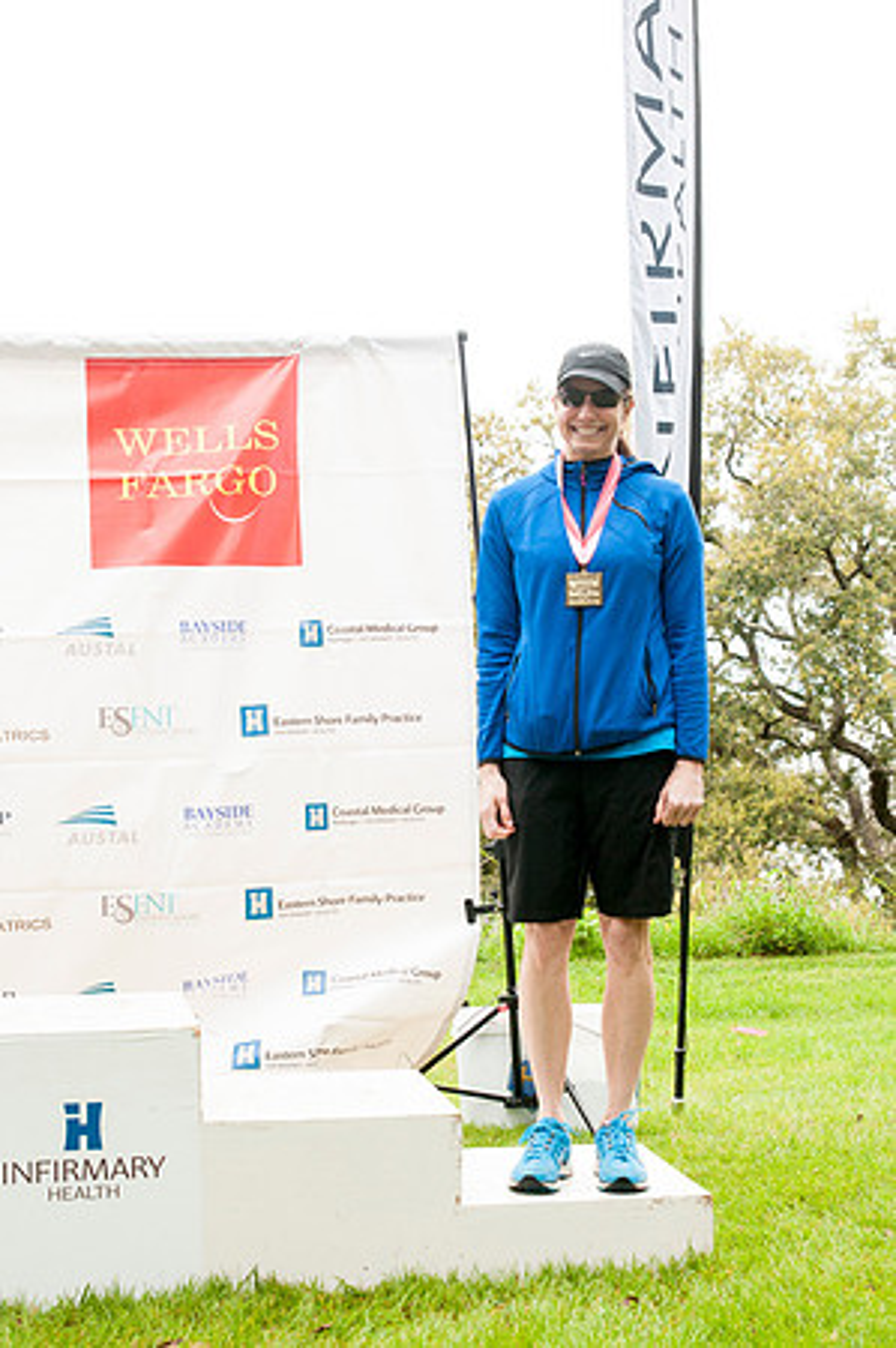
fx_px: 2245
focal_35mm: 60
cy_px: 674
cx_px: 448
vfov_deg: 33.4
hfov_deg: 22.6
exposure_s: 1/160
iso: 800
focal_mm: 40
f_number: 5.6
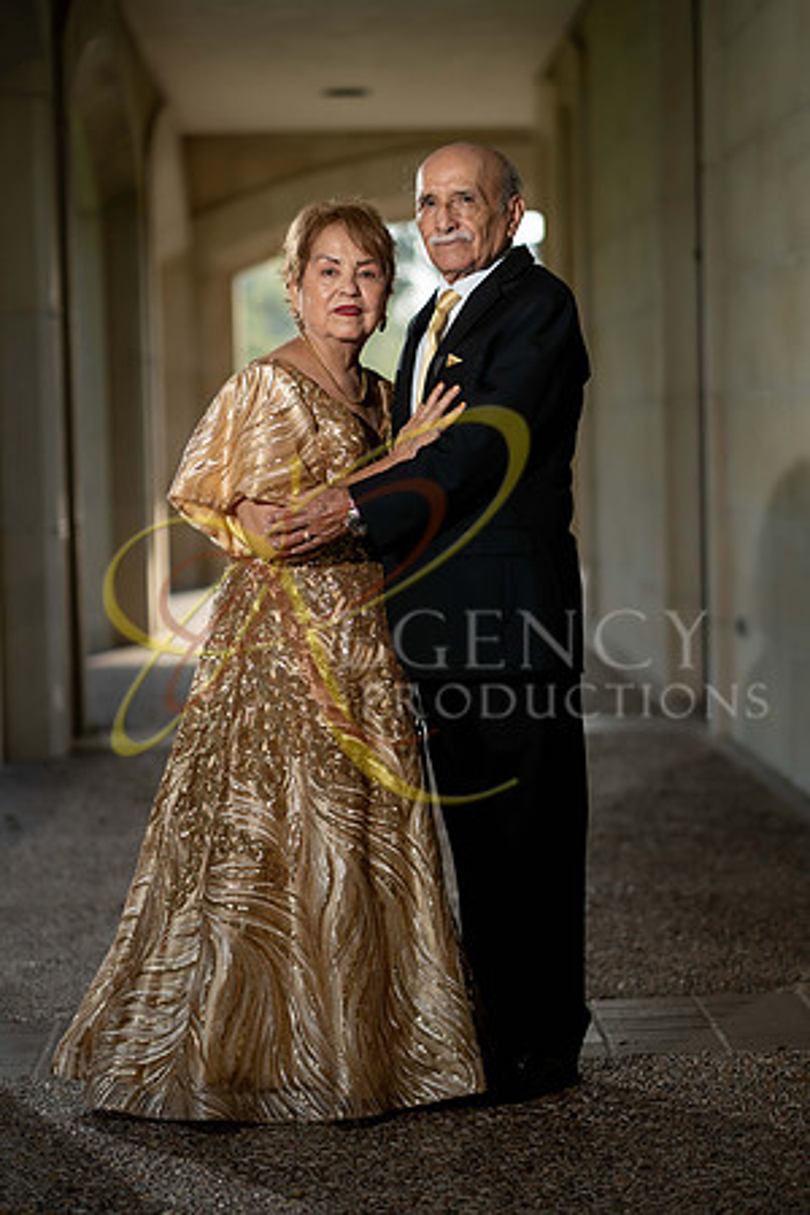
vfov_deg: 23.9
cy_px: 608
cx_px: 405
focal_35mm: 85
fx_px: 2869
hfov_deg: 16.1
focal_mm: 85
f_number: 2.2
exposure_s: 1/1000
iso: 200
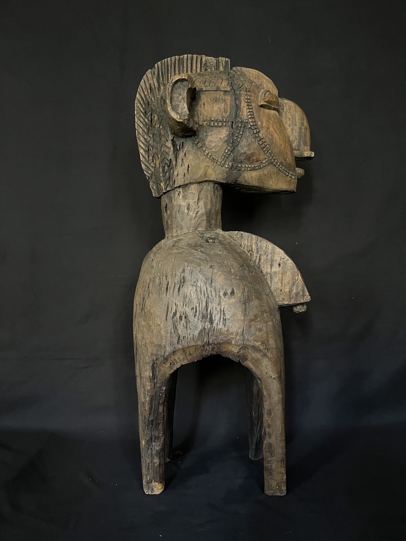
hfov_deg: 53.1
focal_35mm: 26
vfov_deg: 67.3
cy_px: 270
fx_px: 407
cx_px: 203
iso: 640
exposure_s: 1/30
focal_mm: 5.1
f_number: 1.6
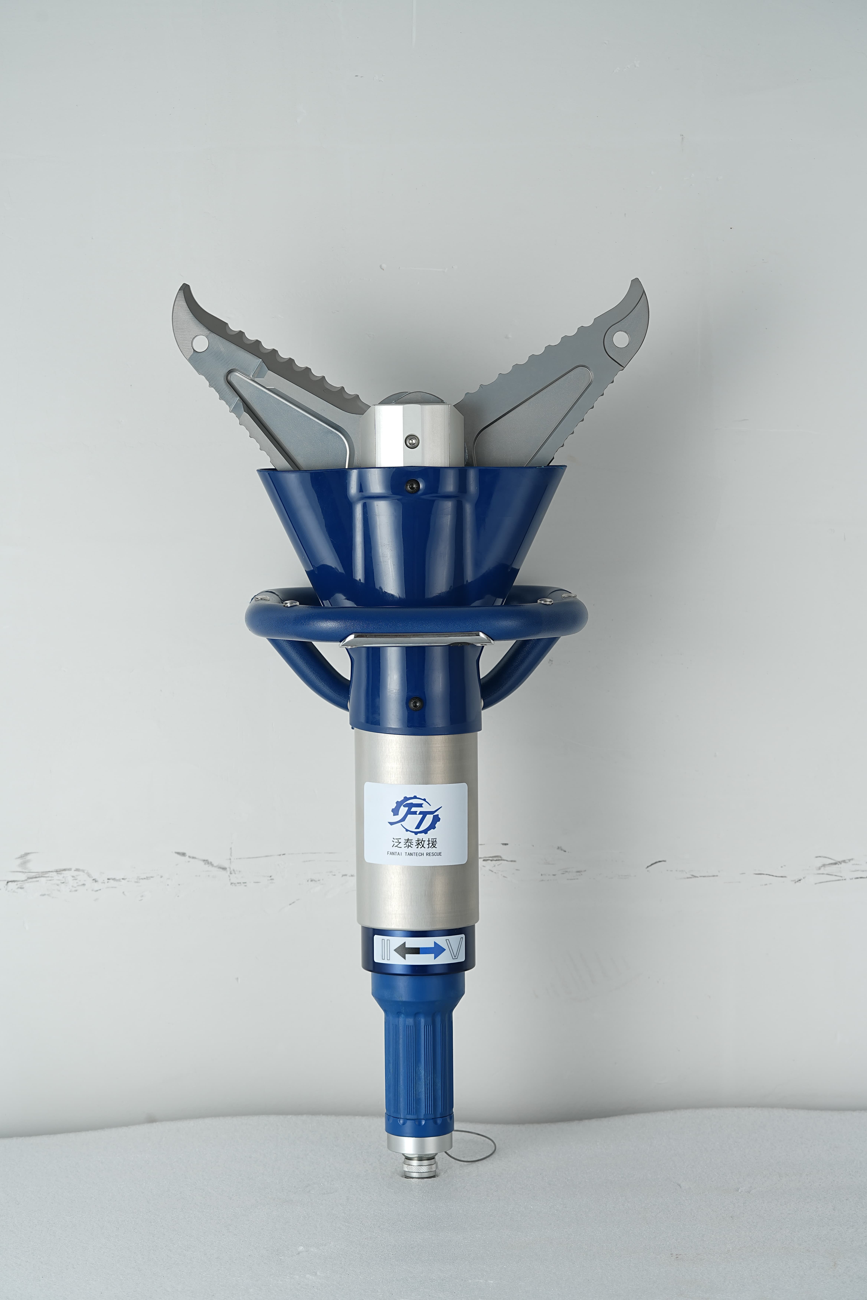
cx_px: 434
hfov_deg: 15.2
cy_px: 650
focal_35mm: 90
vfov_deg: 22.6
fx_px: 3251
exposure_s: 1/125
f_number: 8
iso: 50
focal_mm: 90
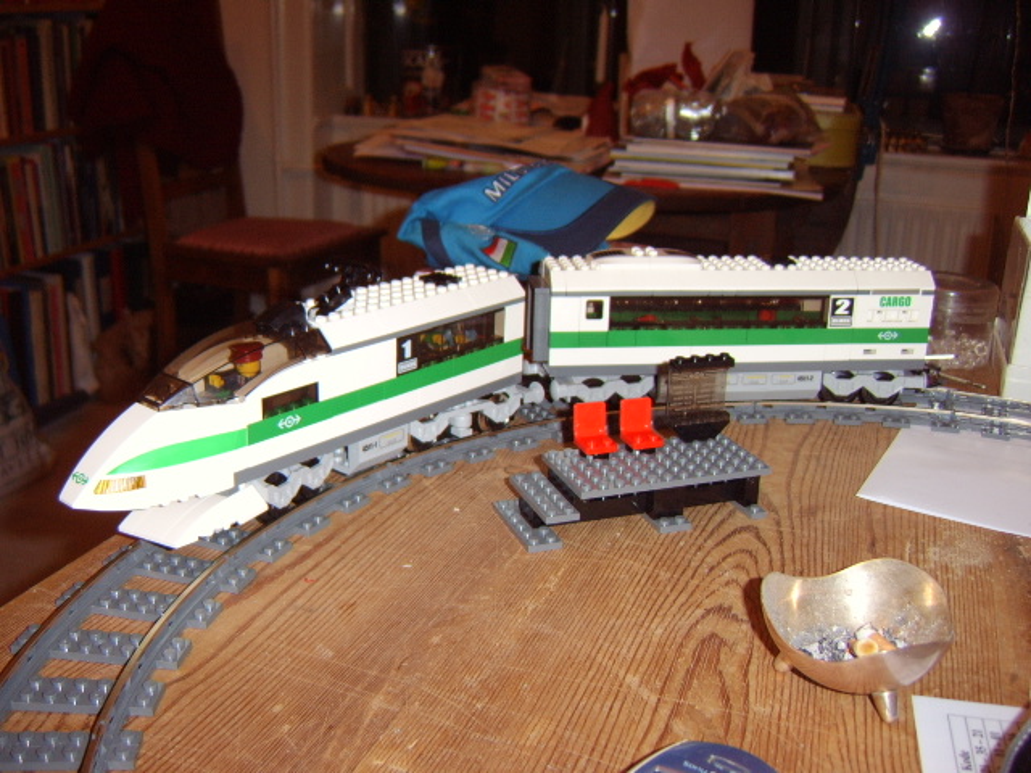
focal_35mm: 31
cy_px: 386
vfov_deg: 45.4
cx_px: 516
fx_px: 923
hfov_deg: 58.4
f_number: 2.7
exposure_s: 1/30
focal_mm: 8.13
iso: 141
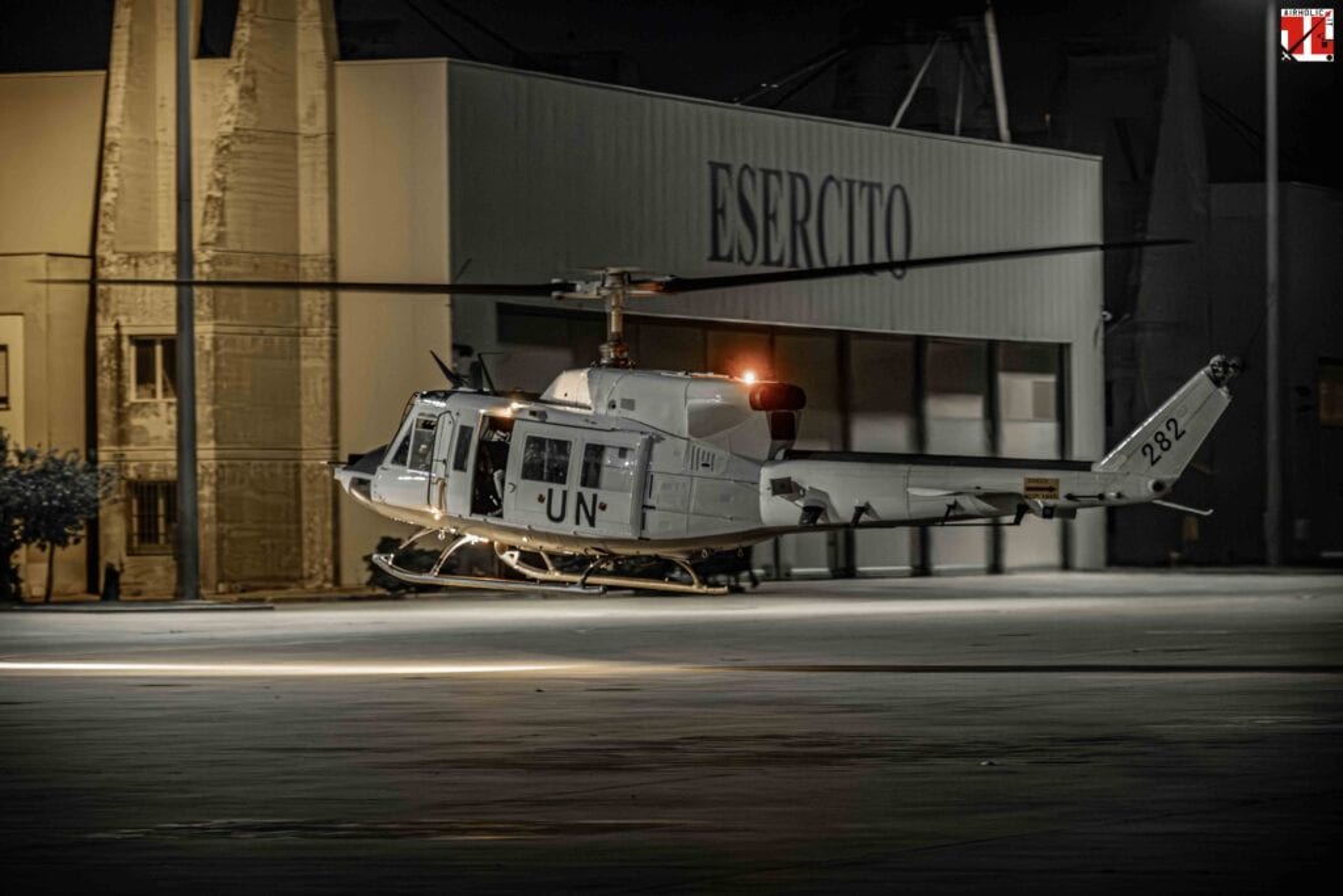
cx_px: 672
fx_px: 7536
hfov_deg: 10.2
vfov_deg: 6.8
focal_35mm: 202
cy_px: 448
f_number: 4.4
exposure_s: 1/40
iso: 5000
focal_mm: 134.5
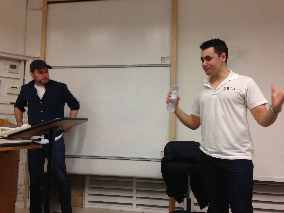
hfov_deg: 55.4
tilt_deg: +4.4
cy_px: 106
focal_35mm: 33
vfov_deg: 42.9
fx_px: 271
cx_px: 142
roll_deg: -1.9
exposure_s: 1/20
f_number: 2.4
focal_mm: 4.12
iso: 80
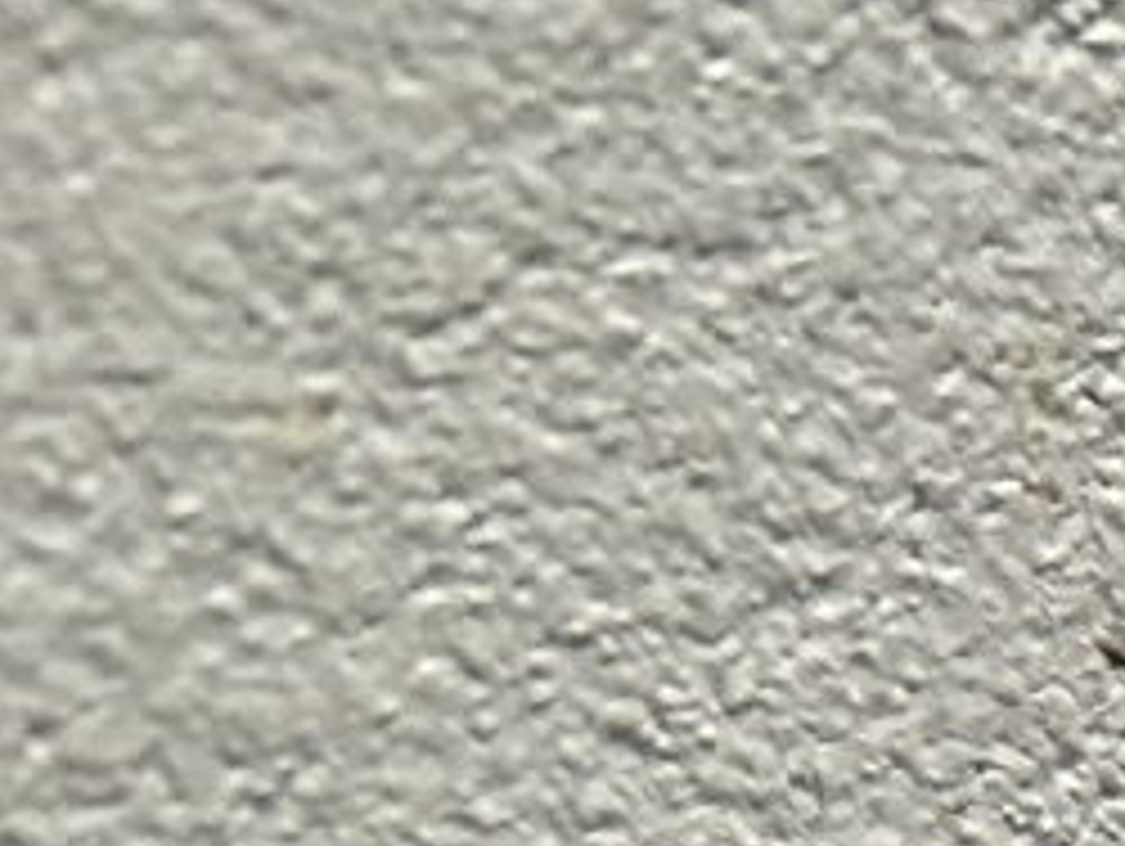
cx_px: 3920
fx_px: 6766
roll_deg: -4.6
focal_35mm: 208
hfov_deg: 7.6
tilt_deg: -39.0
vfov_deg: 6.3
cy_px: 2916
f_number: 1.5
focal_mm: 5.7
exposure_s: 1/50
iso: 80
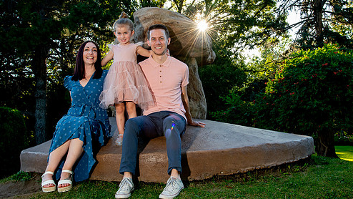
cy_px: 74
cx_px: 186
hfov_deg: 42.1
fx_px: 459
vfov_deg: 24.4
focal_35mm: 49
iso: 1000
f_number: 10
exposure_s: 1/200
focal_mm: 35
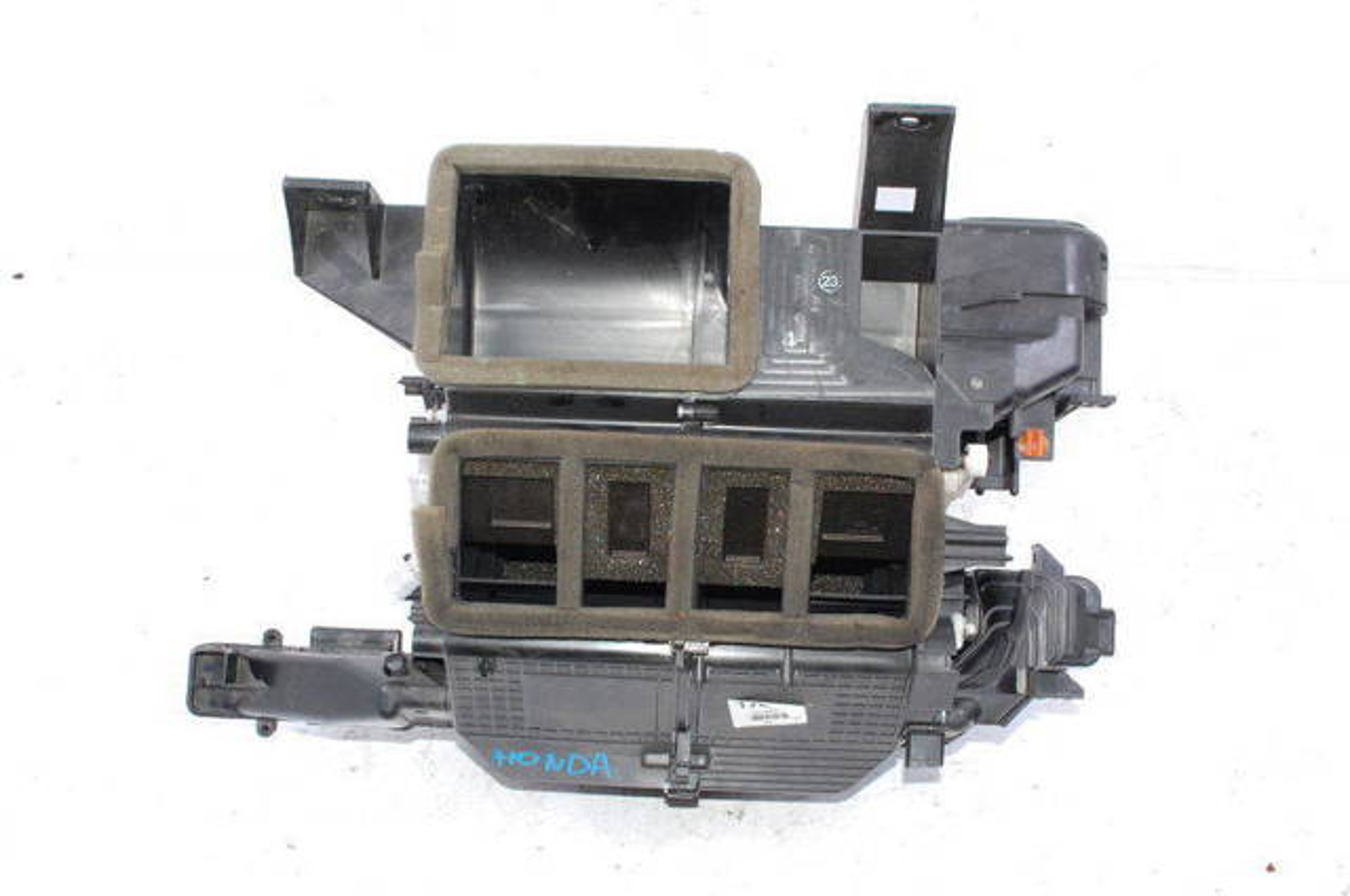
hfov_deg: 46.5
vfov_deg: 31.8
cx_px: 675
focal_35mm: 42
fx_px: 1573
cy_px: 448
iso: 800
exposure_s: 1/200
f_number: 16
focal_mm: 28
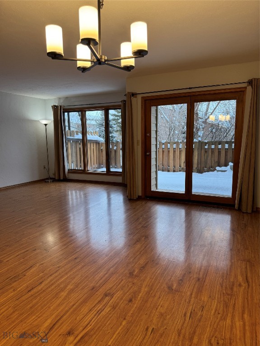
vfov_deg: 71.6
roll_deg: +0.5
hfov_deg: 56.8
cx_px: 130
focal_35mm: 24
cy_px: 173
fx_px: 240
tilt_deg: -8.7
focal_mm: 6.76
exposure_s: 1/138
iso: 80
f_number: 1.78
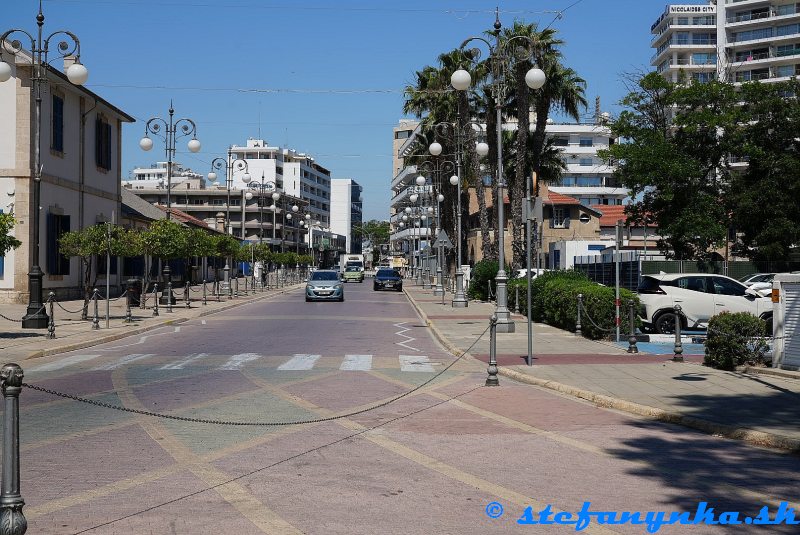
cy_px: 268
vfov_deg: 32.0
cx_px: 400
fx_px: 934
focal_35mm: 42
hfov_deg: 46.4
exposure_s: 1/160
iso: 100
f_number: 10
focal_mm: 42
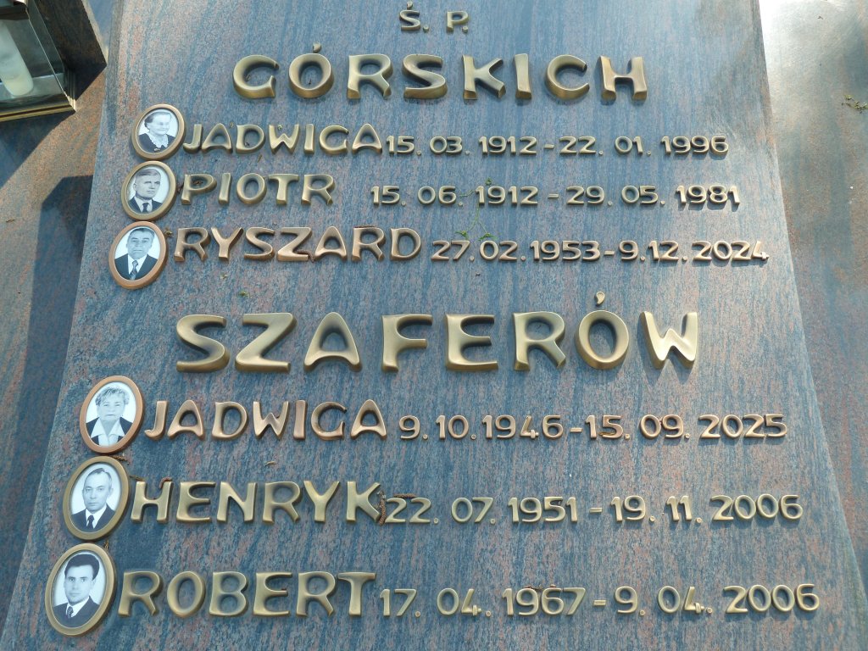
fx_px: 878
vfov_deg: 40.7
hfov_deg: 52.6
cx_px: 434
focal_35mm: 35
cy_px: 326
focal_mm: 5.7
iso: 80
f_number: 3.5
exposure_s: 1/80
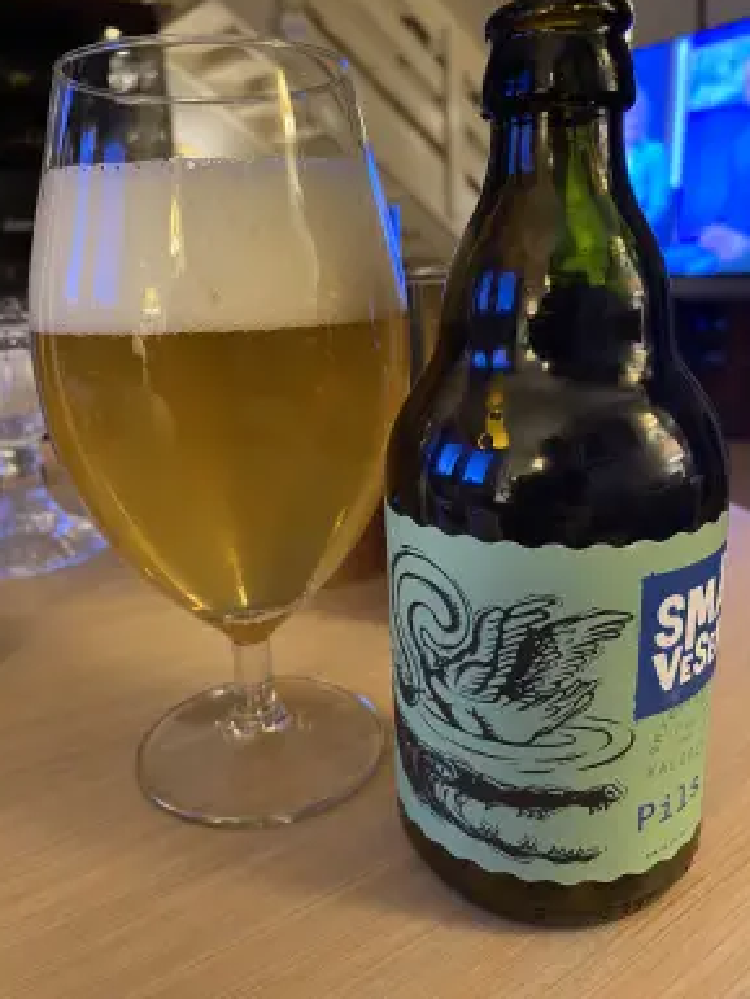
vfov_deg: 65.3
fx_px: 780
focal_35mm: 27
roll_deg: +2.2
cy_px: 485
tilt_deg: -14.5
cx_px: 363
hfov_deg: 51.4
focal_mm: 4.25
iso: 500
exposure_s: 1/30
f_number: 1.8
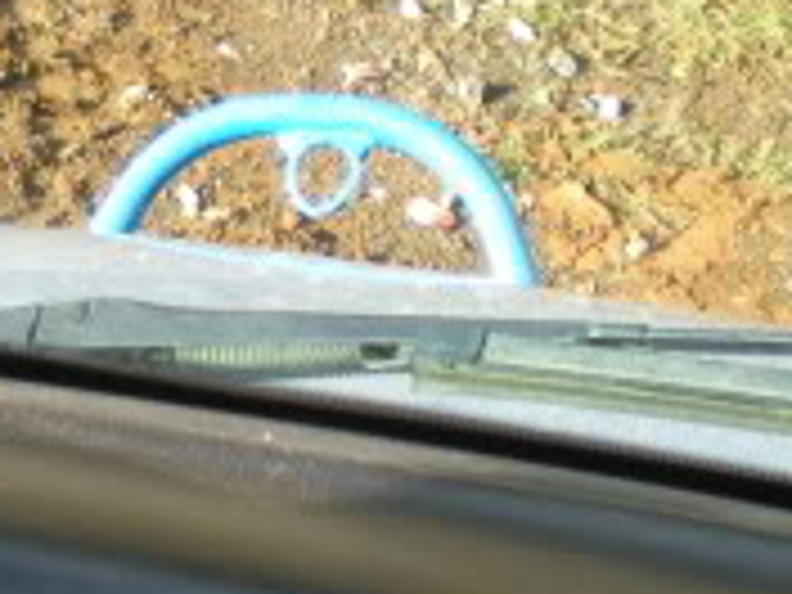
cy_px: 14
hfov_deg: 14.3
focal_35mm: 138
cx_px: 225
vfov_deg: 10.7
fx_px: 3157
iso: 64
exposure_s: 1/110
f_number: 3.1
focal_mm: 6.3
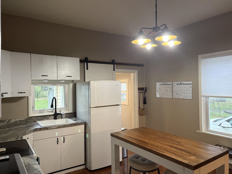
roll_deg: +0.5
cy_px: 87
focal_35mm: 26
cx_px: 116
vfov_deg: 53.0
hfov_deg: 67.3
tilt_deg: -1.4
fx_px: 174
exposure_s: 1/60
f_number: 1.6
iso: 160
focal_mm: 5.96
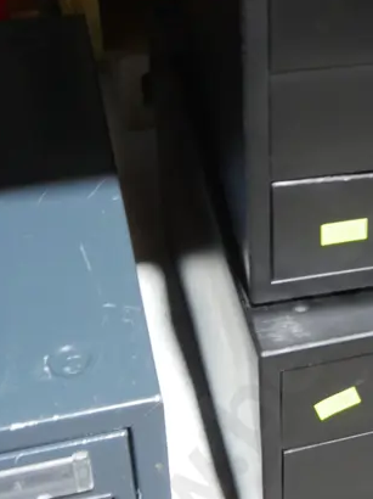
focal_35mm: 75
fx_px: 1079
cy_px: 169
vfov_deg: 25.9
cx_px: 436
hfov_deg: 18.7
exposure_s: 1/60
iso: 1600
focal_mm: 15
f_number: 3.6
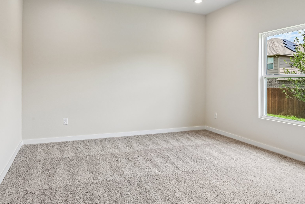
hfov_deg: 71.4
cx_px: 140
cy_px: 78
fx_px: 212
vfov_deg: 50.9
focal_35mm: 25
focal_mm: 19
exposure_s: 1/60
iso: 400
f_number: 8
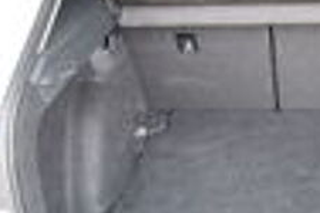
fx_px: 569
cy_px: 144
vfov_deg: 21.2
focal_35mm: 64
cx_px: 327
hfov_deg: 29.2
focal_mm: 20
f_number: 4
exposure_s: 1/60
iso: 450
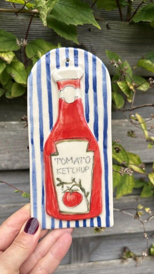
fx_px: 211
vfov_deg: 66.1
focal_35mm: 29
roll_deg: -1.1
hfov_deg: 40.0
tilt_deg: -14.7
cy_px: 139
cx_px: 65
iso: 50
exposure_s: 1/731
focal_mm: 5.96
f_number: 1.6
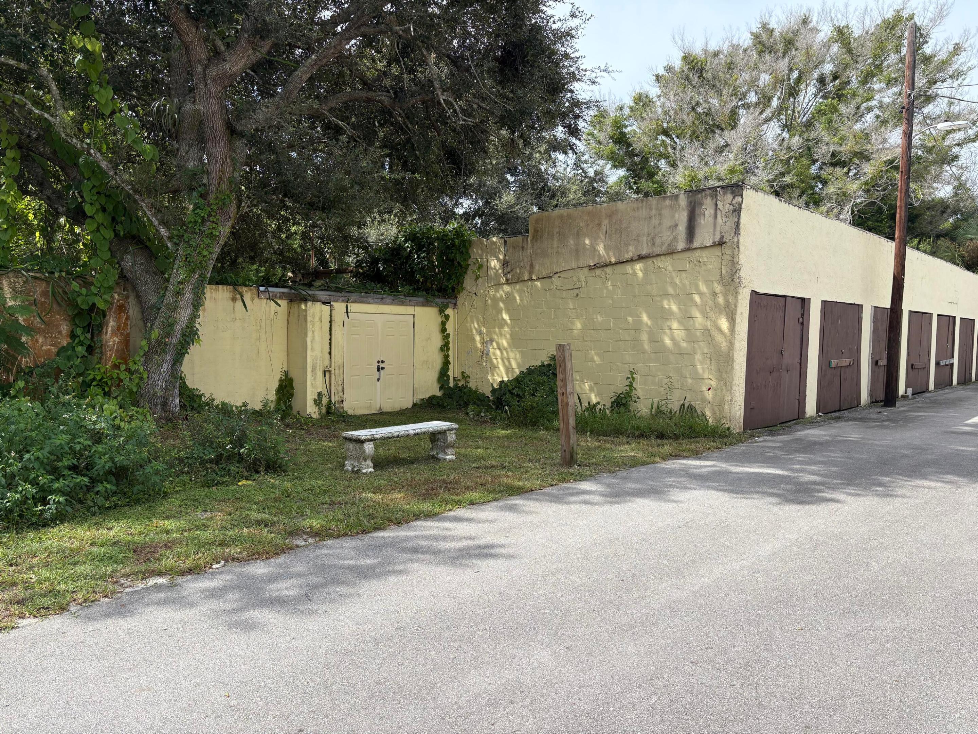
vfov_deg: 53.1
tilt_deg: -3.3
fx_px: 735
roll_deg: -0.7
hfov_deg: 67.3
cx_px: 489
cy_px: 367
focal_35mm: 26
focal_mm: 5.96
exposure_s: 1/2208
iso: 50
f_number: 1.6
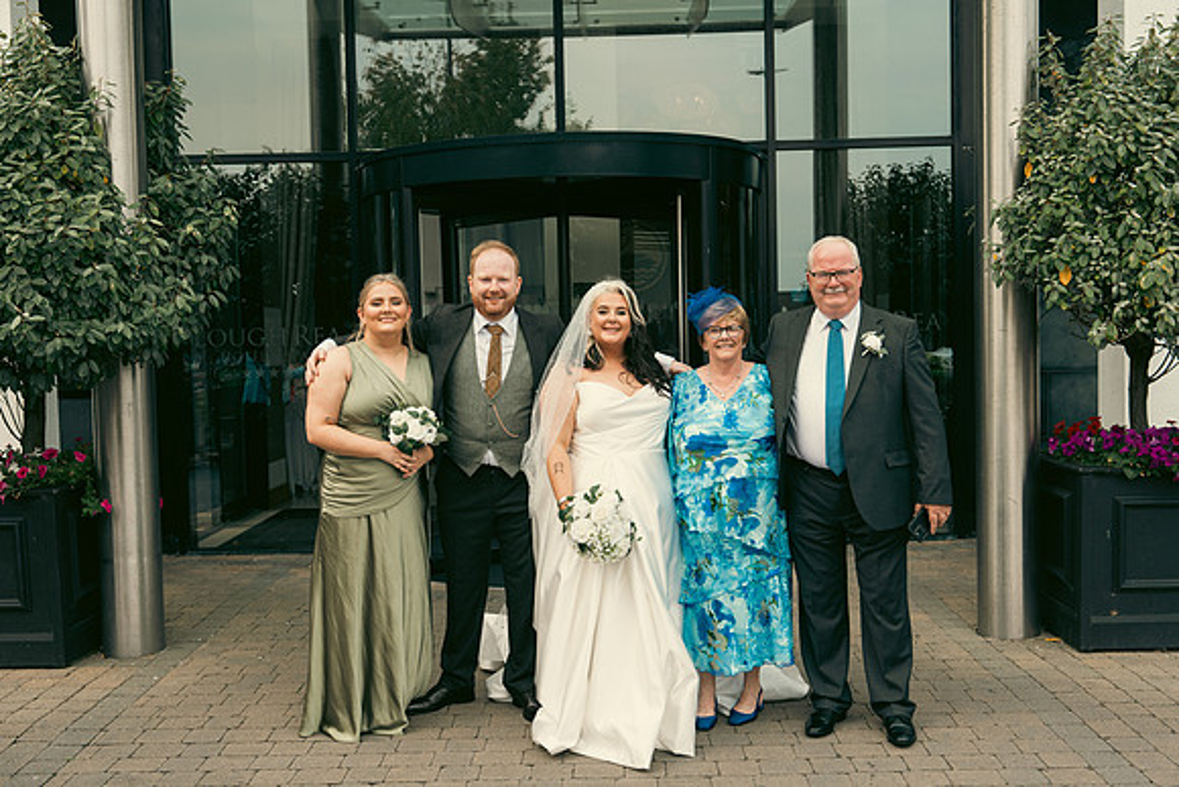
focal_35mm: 39
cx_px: 590
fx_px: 1277
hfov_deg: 49.5
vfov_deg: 34.2
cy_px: 394
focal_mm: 39
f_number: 5
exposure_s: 1/250
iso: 160
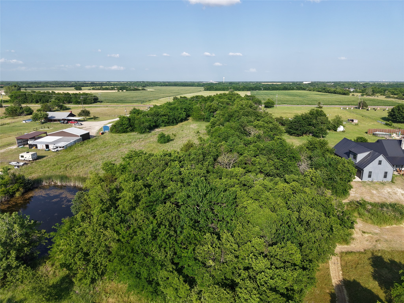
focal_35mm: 24
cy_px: 152
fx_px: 280
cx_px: 202
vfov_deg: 56.8
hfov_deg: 71.6
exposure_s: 1/2500
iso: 130
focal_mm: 8.67
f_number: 1.8
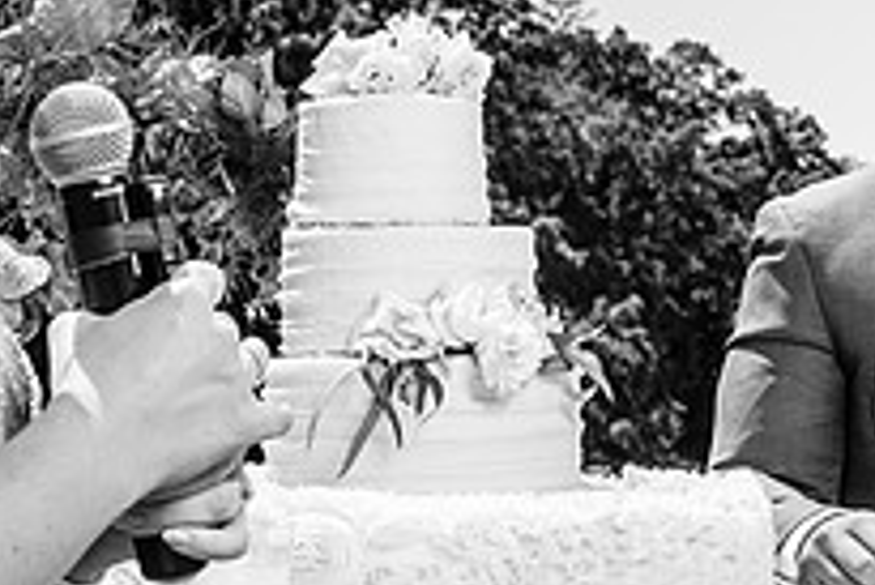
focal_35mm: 119
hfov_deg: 17.2
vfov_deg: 11.5
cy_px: 102
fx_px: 2894
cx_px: 318
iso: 50
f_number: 7.1
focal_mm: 35
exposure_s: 1/250
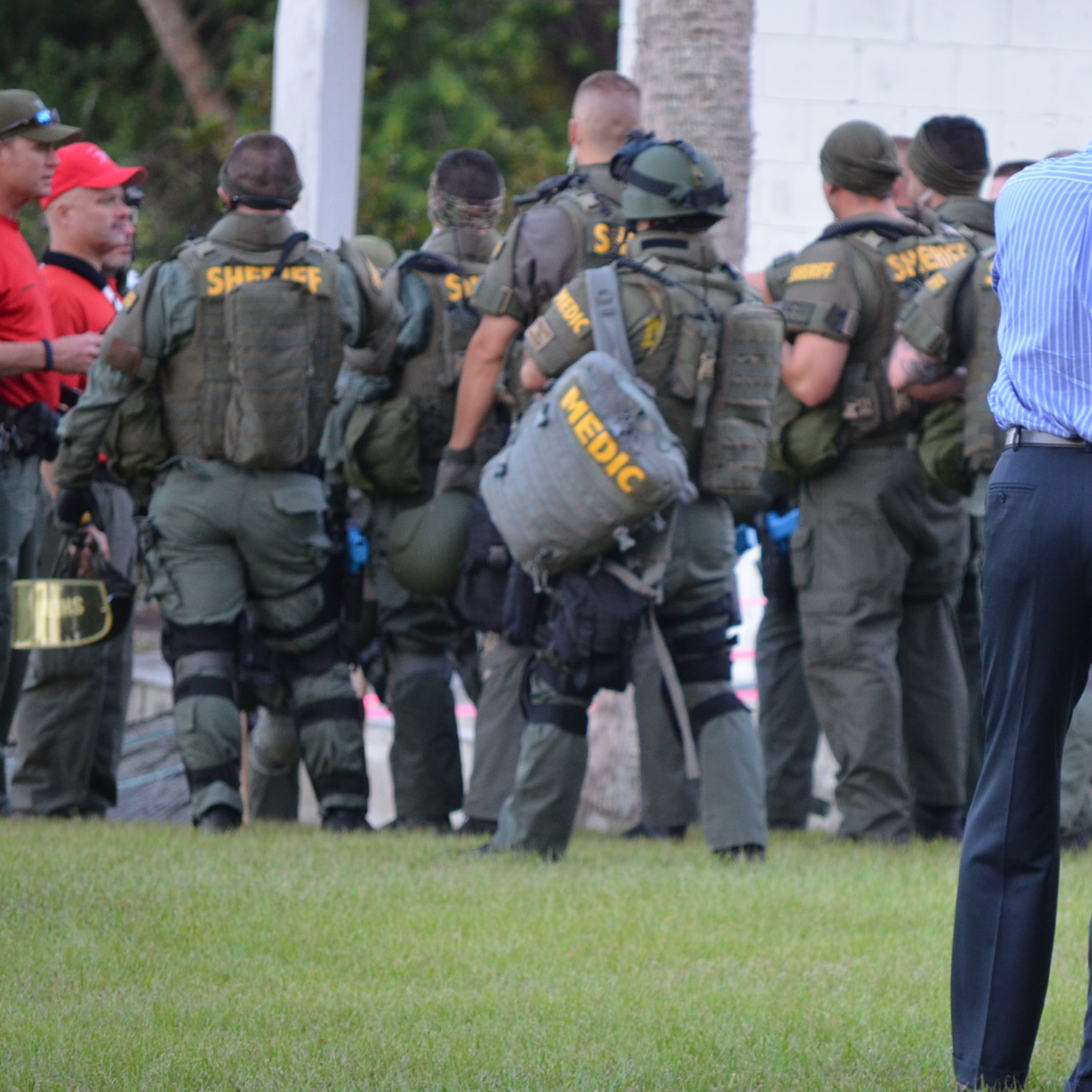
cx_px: 880
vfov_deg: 4.1
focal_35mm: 424
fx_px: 15133
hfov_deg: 4.1
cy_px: 508
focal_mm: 200
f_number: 5.6
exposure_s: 1/125
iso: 1100
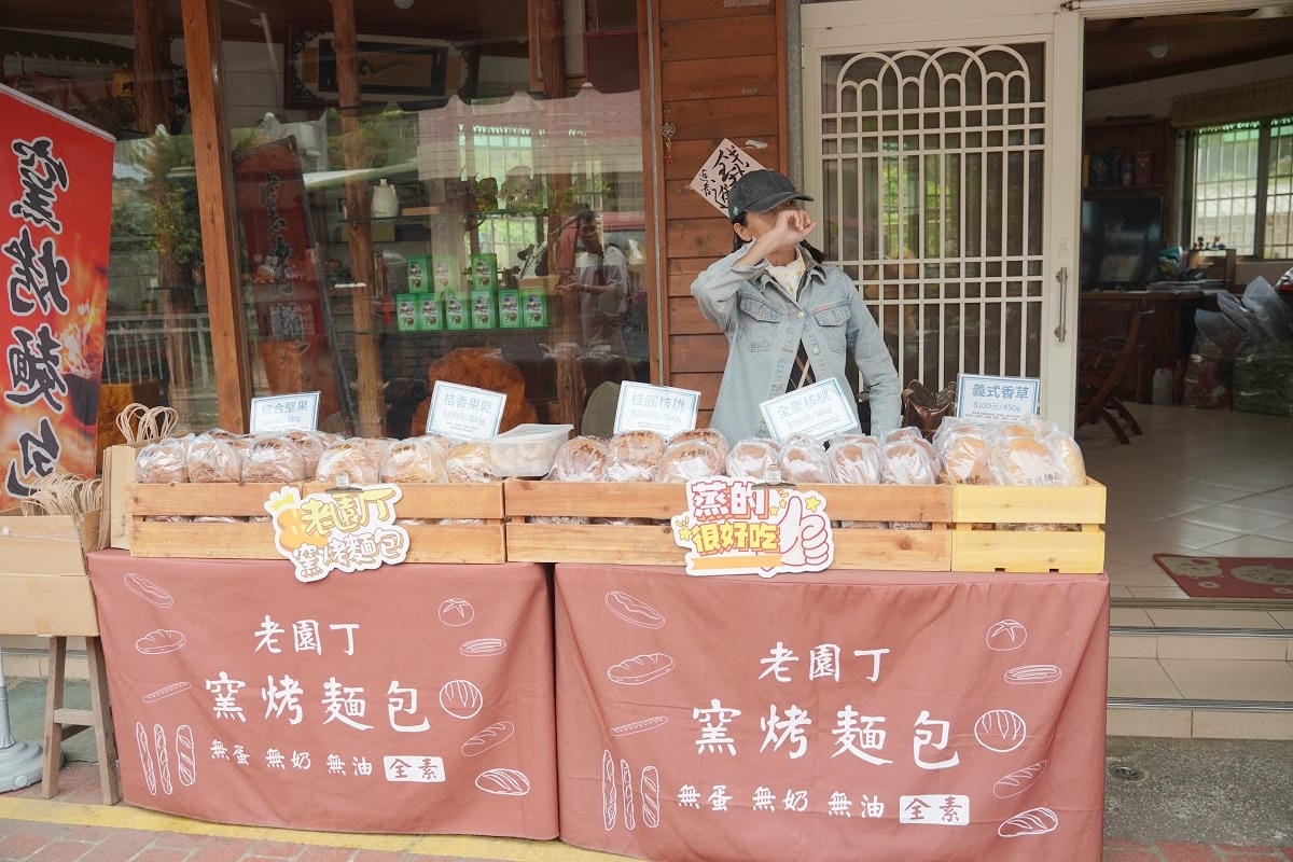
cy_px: 431
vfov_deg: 46.4
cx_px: 646
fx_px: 1006
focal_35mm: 28
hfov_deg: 65.5
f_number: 4
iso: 250
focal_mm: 28
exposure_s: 1/160
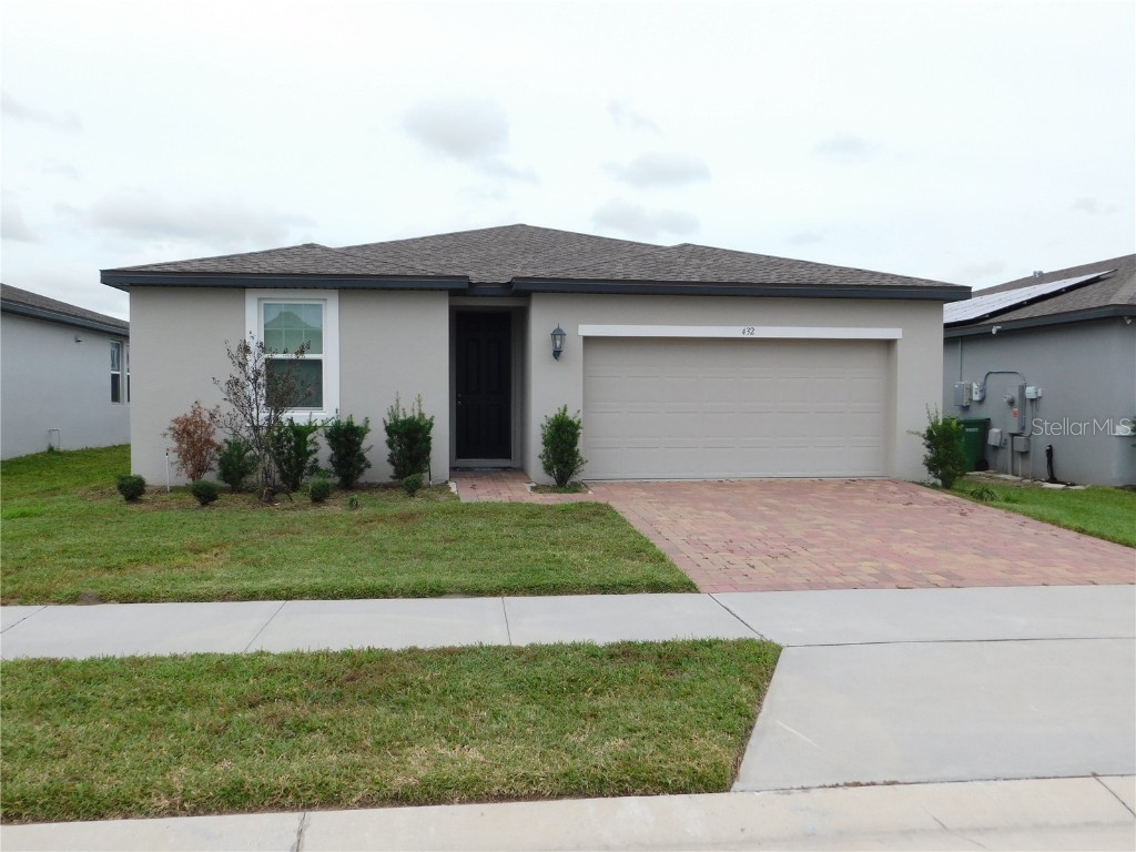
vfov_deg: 49.7
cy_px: 426
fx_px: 919
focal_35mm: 28
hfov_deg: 63.4
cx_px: 568
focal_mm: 4.9
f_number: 3.2
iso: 125
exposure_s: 1/800
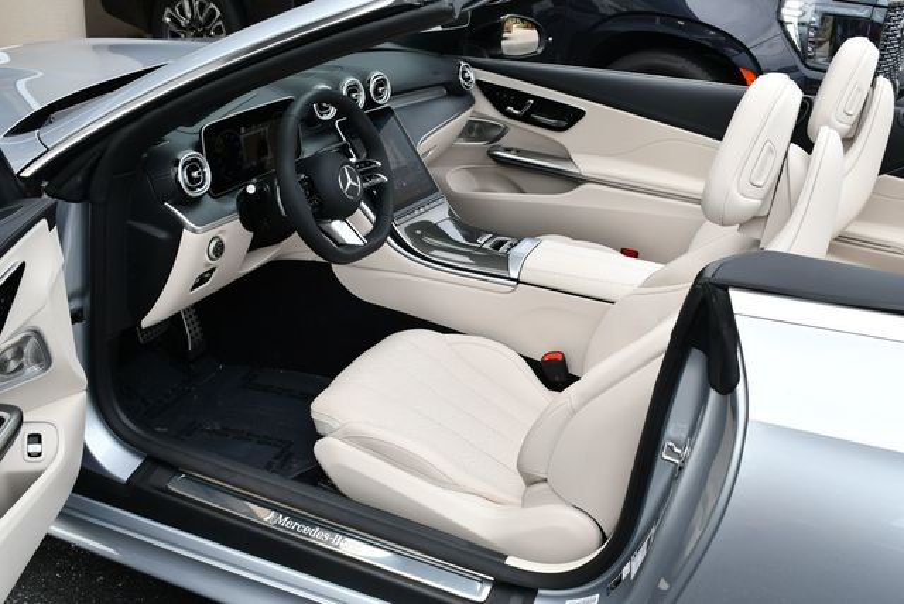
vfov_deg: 36.9
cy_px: 302
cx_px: 452
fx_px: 905
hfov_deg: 53.1
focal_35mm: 36
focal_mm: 18
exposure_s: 1/250
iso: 200
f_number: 6.3
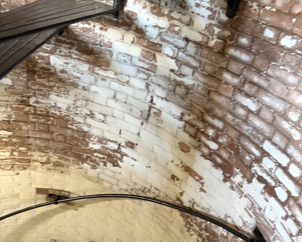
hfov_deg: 52.8
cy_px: 158
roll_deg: -11.1
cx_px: 151
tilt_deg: -34.1
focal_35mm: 34
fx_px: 304
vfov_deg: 42.8
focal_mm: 5.96
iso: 400
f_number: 1.6
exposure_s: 1/40
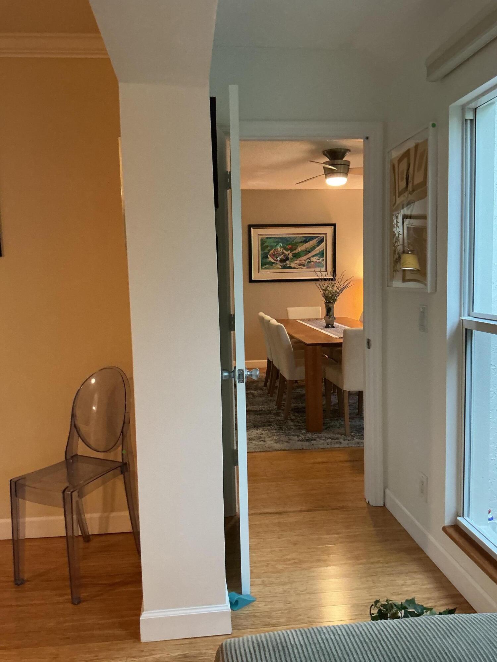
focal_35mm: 29
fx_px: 555
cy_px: 331
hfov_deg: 48.2
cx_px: 248
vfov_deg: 61.7
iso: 250
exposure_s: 1/60
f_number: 1.8
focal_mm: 3
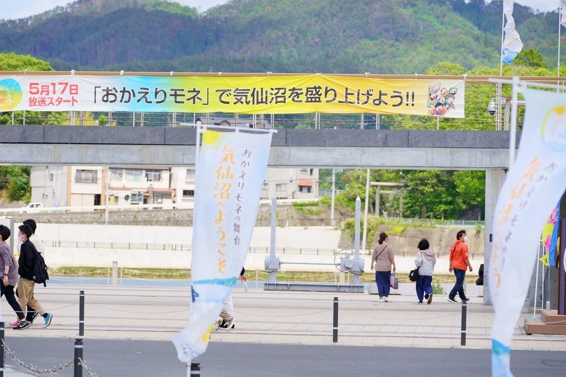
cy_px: 165
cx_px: 264
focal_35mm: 217
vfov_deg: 6.3
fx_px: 3411
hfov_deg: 9.5
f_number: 7.1
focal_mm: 178
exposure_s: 1/1250
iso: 160
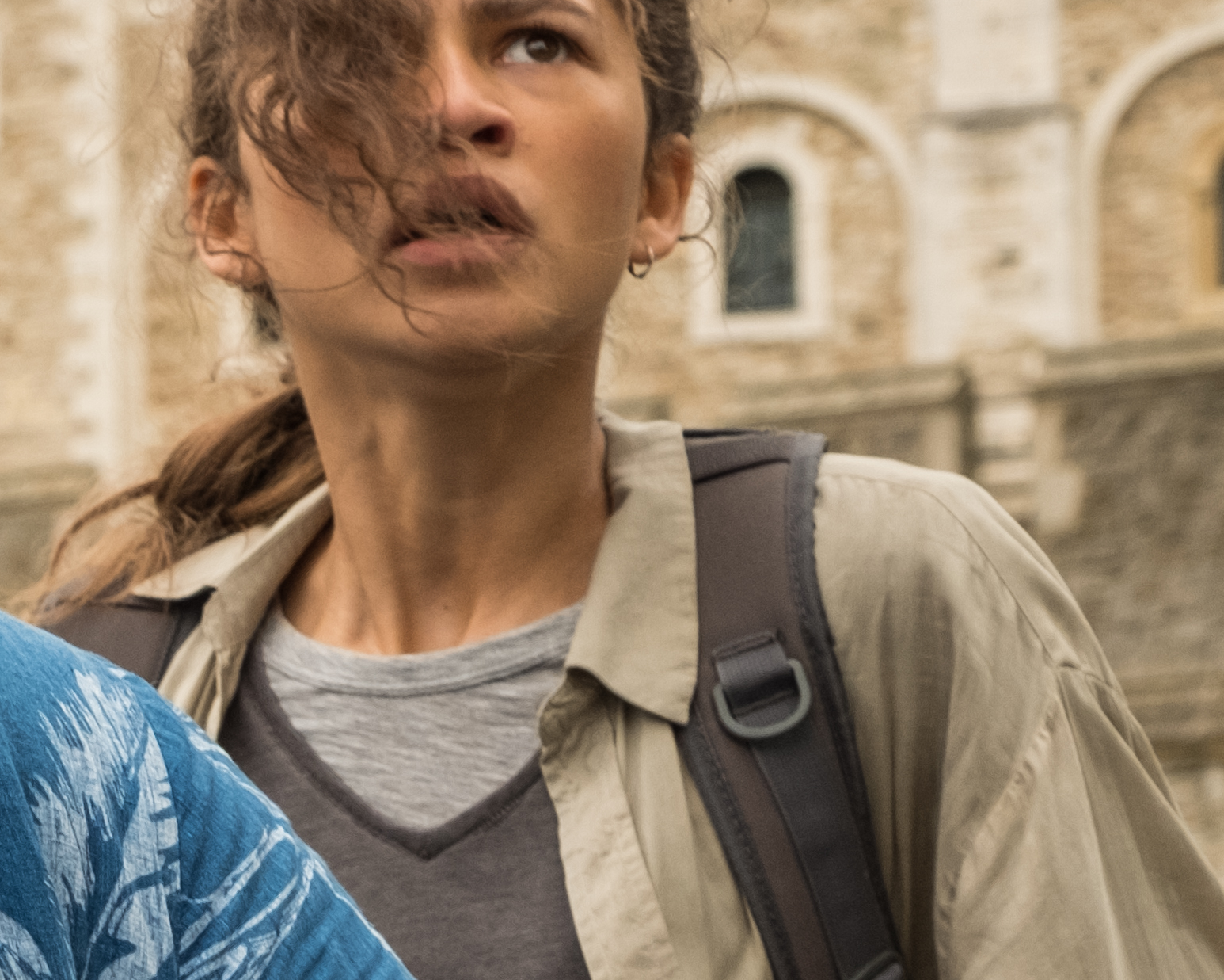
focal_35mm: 204
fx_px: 7391
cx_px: -823
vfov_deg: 7.5
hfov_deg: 9.1
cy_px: 1186
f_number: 5.6
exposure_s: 1/250
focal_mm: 37.6
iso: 640
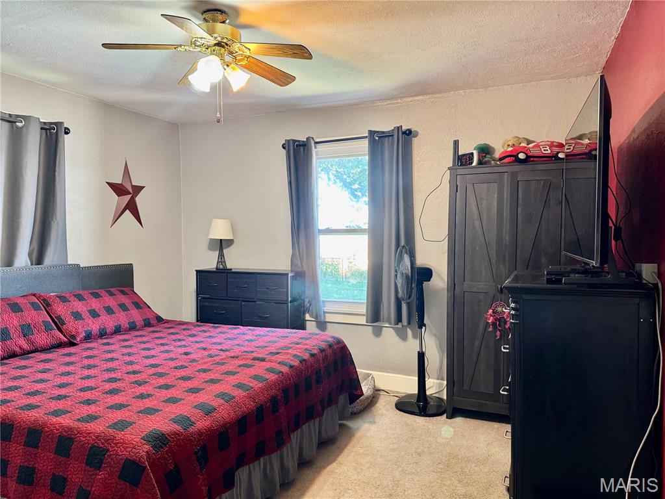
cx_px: 332
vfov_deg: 56.8
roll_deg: +0.4
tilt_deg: -2.3
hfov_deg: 71.6
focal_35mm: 24
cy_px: 250
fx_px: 461
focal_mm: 6.76
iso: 320
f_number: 1.78
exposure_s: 1/60
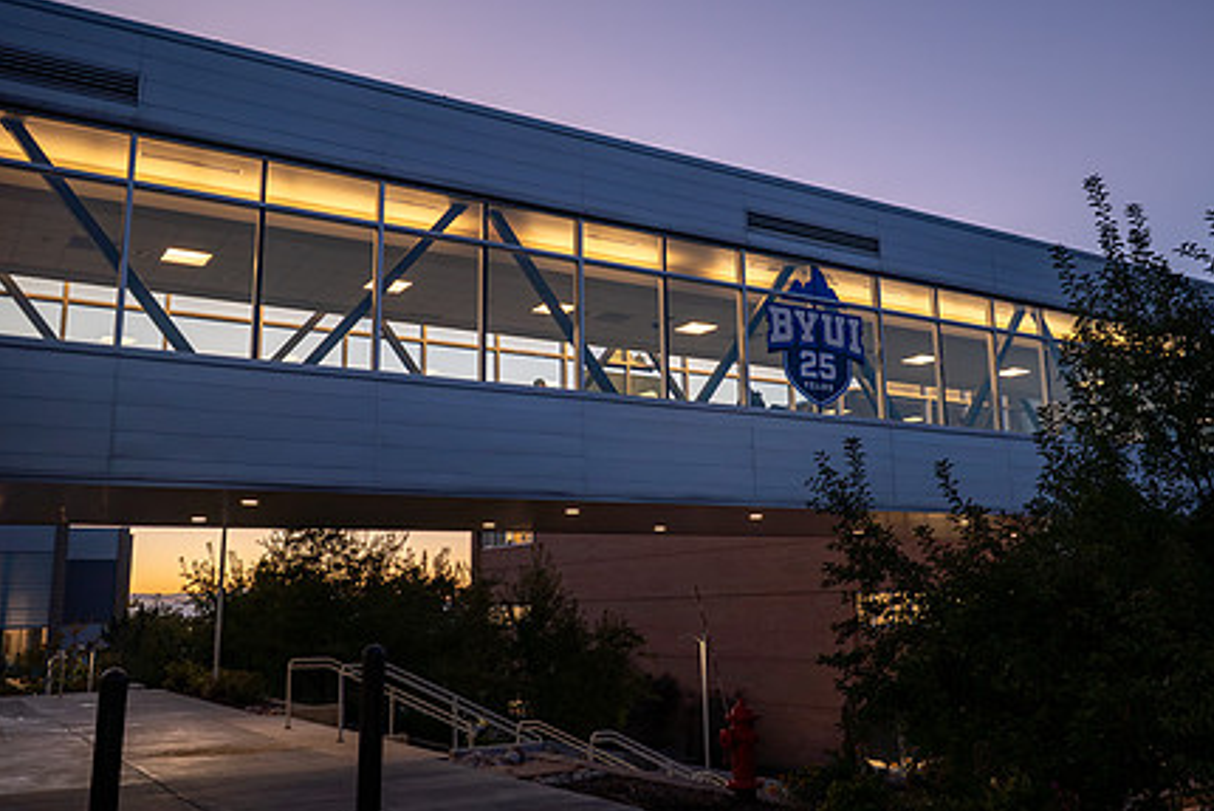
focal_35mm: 33
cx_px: 680
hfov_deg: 57.0
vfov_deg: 40.0
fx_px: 1113
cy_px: 363
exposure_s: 1/250
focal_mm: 24
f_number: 2.8
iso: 125
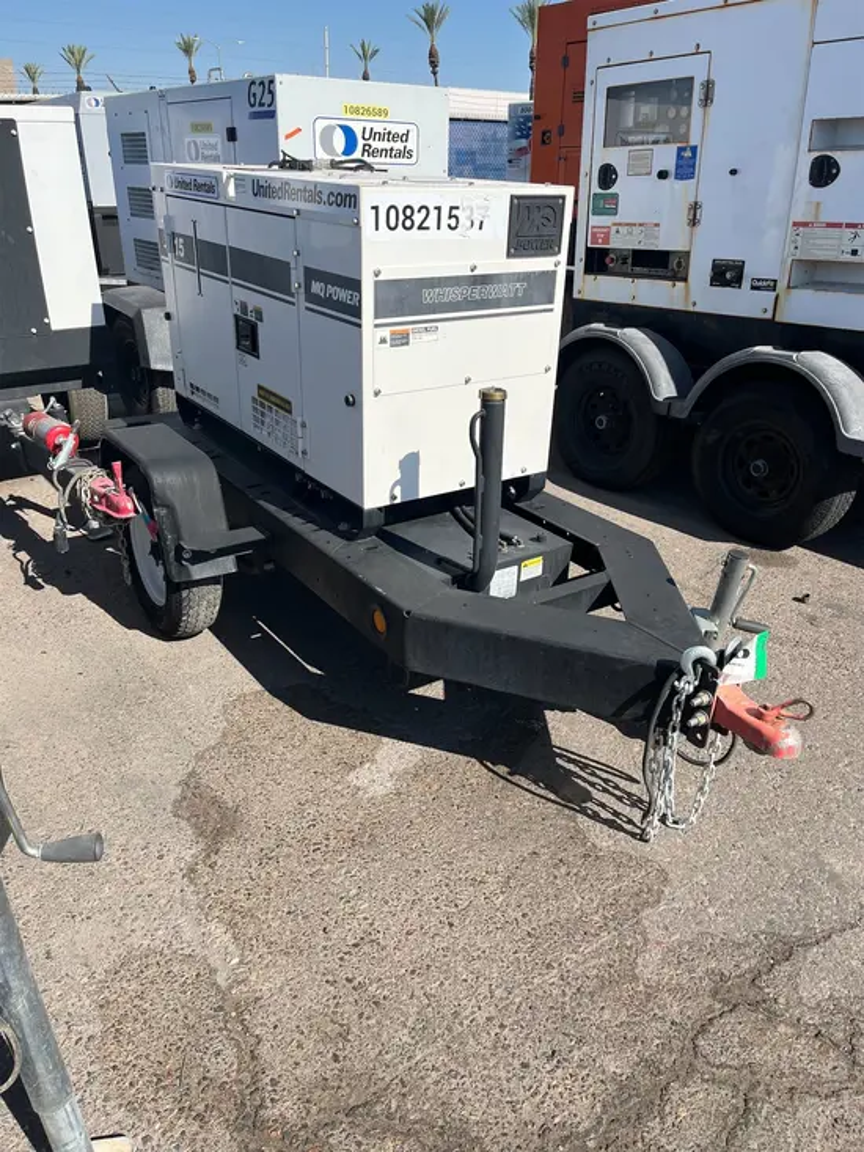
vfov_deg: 67.3
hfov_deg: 53.1
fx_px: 865
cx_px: 432
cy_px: 576
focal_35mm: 26
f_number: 1.6
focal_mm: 5.1
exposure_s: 1/3413
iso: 50
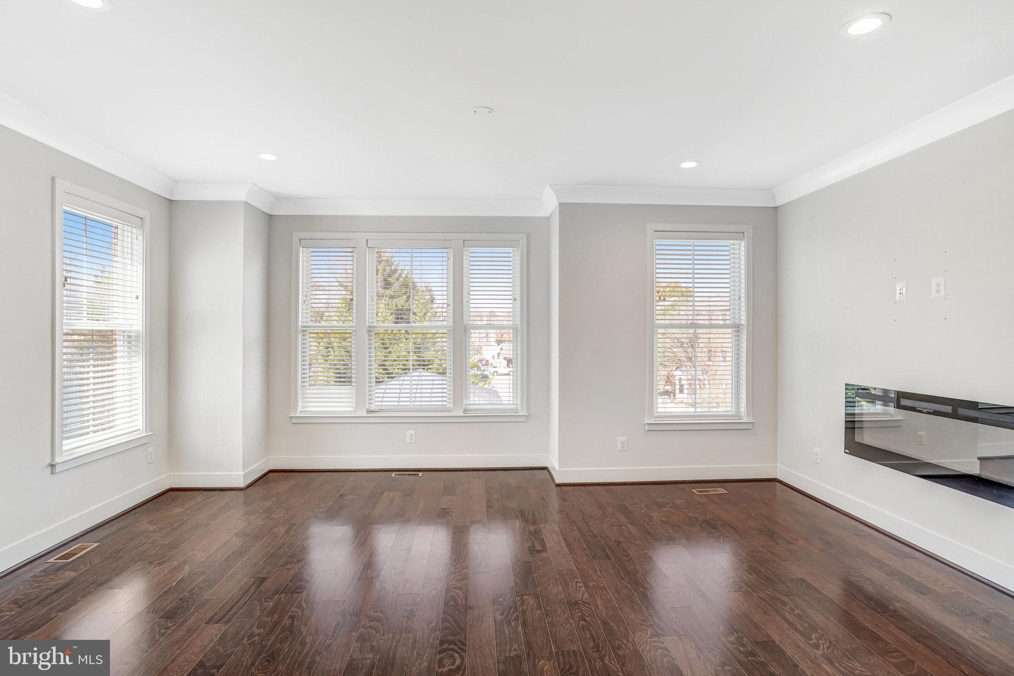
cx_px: 507
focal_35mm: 19
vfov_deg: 64.5
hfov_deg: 86.9
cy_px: 338
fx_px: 535
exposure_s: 1/15
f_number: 8
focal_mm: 19
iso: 1250
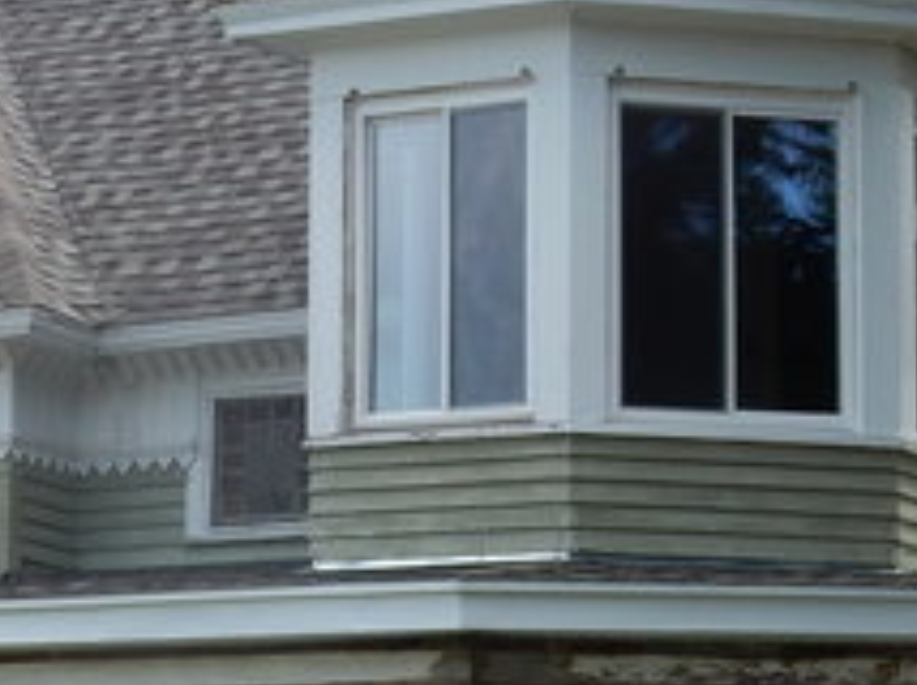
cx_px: 236
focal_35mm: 161
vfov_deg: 9.2
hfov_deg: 12.3
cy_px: 612
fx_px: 4260
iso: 125
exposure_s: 1/400
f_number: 4.2
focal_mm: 7.6
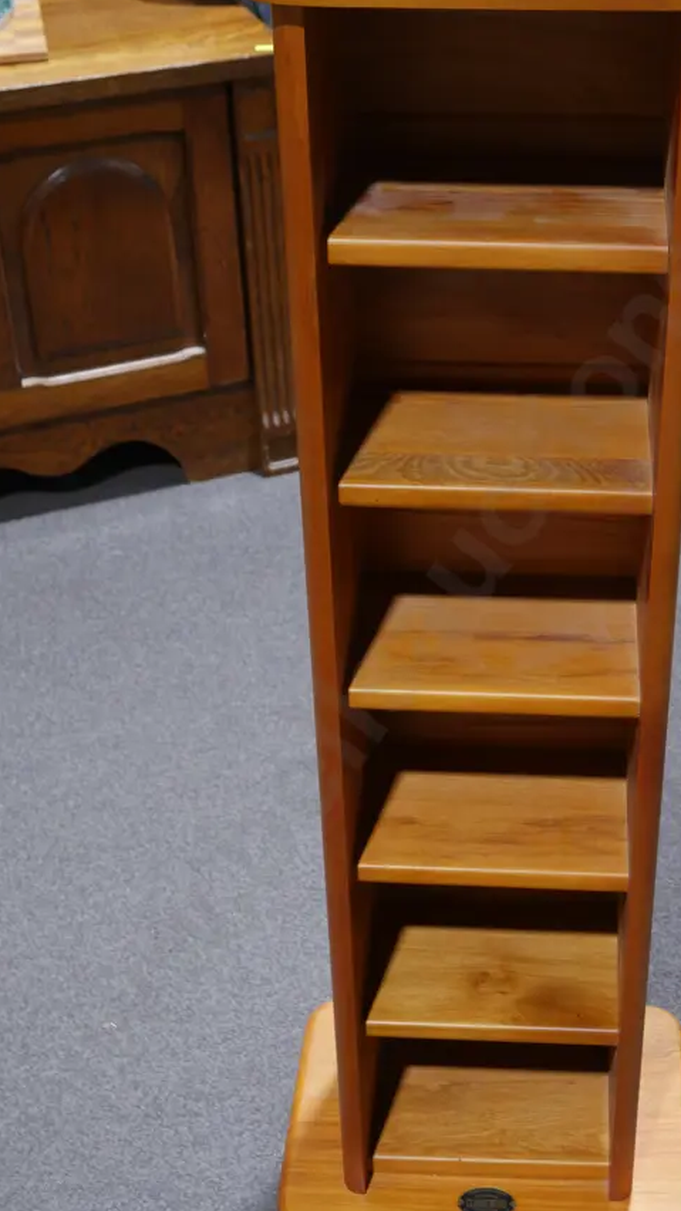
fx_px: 1766
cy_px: 559
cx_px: 476
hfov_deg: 21.7
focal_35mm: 55
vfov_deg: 37.8
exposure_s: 1/60
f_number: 5
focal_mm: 21
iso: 800
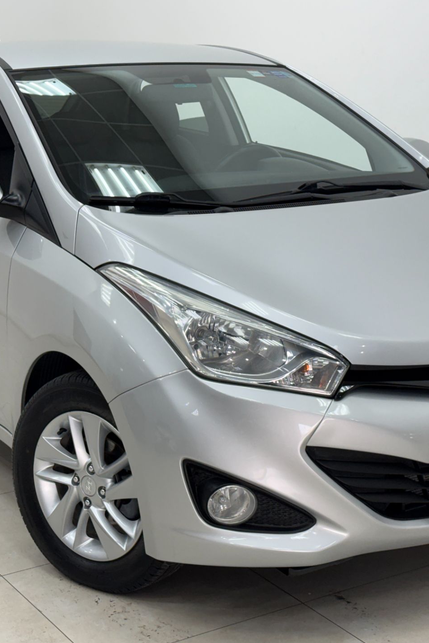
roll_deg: +0.5
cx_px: 214
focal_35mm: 67
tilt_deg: -12.6
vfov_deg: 30.1
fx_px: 1198
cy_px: 322
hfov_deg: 20.3
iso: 160
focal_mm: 6.76
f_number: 1.78
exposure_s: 1/120
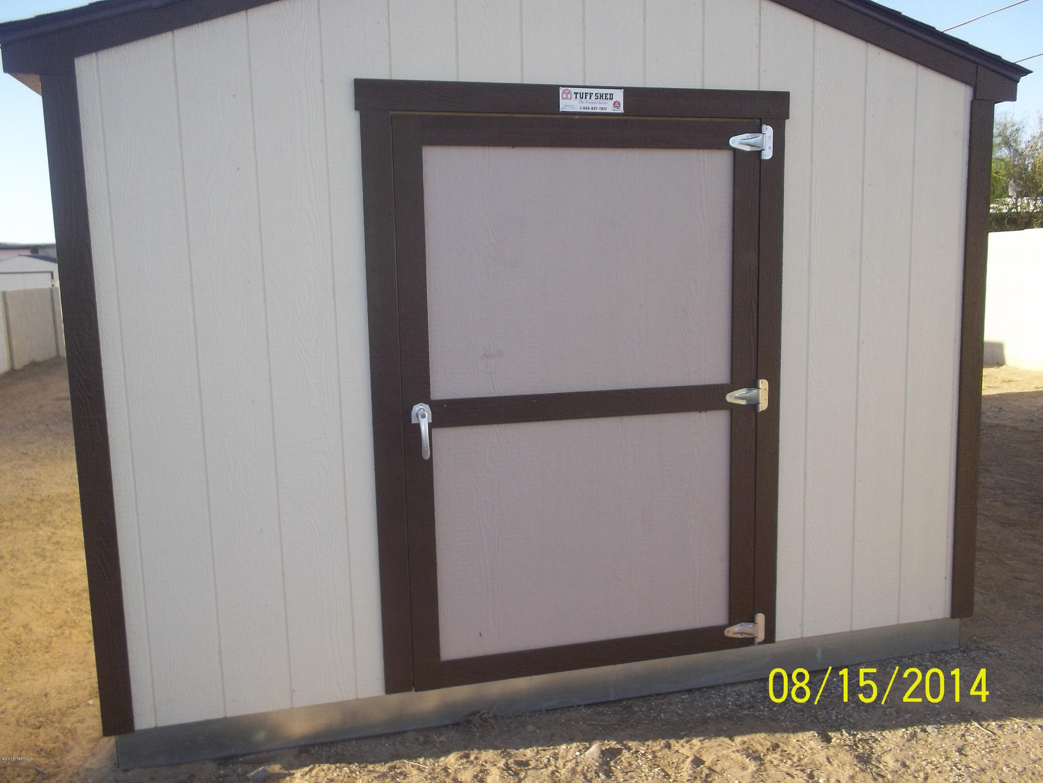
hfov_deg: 61.6
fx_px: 874
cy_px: 392
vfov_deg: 48.3
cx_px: 522
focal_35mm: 29
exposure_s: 1/320
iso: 80
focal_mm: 4.1
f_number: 3.3
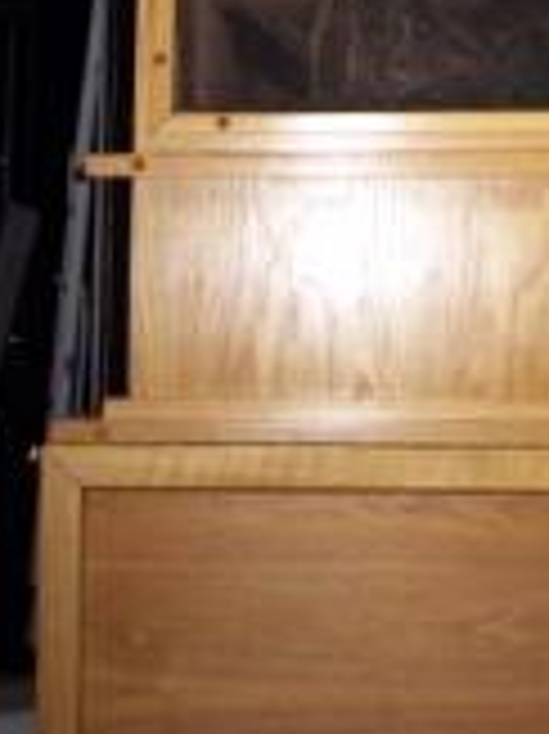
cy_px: -99
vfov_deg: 17.7
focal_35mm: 107
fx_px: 2266
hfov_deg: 13.4
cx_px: 657
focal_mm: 8
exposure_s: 1/10
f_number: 3.4
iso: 200
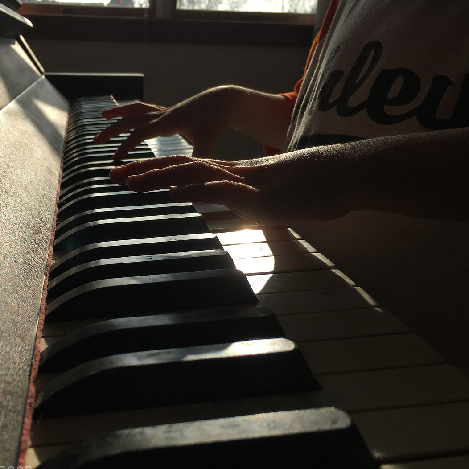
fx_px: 598
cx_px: 156
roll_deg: -2.6
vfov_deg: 42.8
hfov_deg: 42.3
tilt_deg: -18.8
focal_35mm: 39
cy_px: 239
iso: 25
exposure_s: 1/1054
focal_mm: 4.15
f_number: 2.2
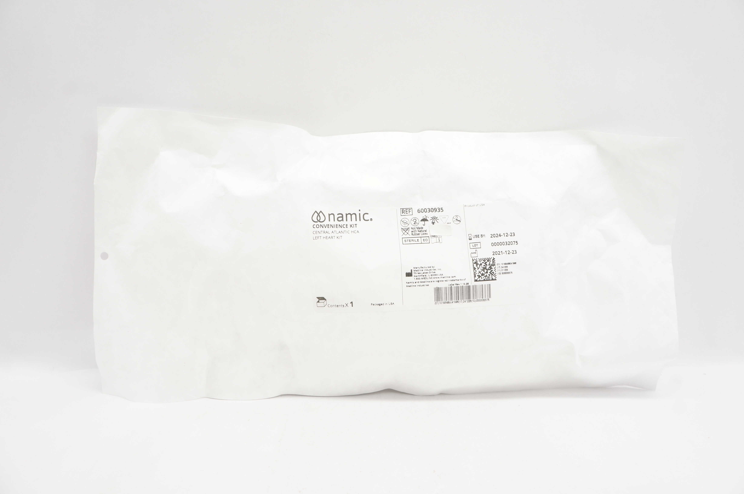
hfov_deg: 67.4
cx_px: 372
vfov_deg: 47.8
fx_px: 557
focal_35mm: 27
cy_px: 247
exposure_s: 1/30
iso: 400
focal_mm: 18
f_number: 8
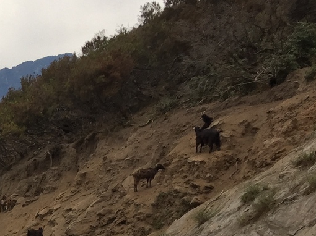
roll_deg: +1.3
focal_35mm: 91
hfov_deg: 18.9
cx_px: -164
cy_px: 331
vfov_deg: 15.2
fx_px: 830
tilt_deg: -7.8
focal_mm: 4.15
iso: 32
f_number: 2.2
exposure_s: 1/964
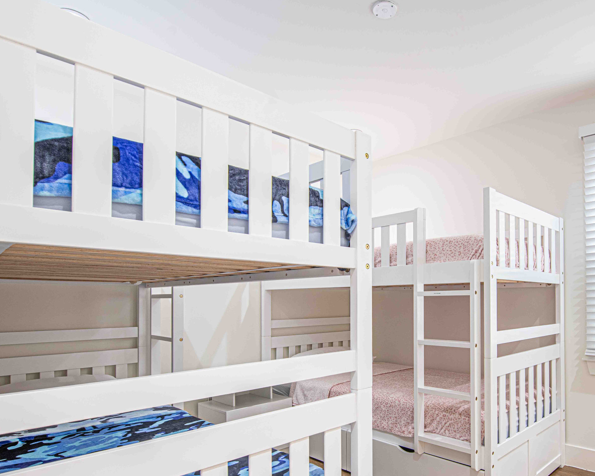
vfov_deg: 60.1
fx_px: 405
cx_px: 384
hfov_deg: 71.0
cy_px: 299
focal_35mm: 23
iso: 125
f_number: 7.1
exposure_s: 1/5
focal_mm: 14
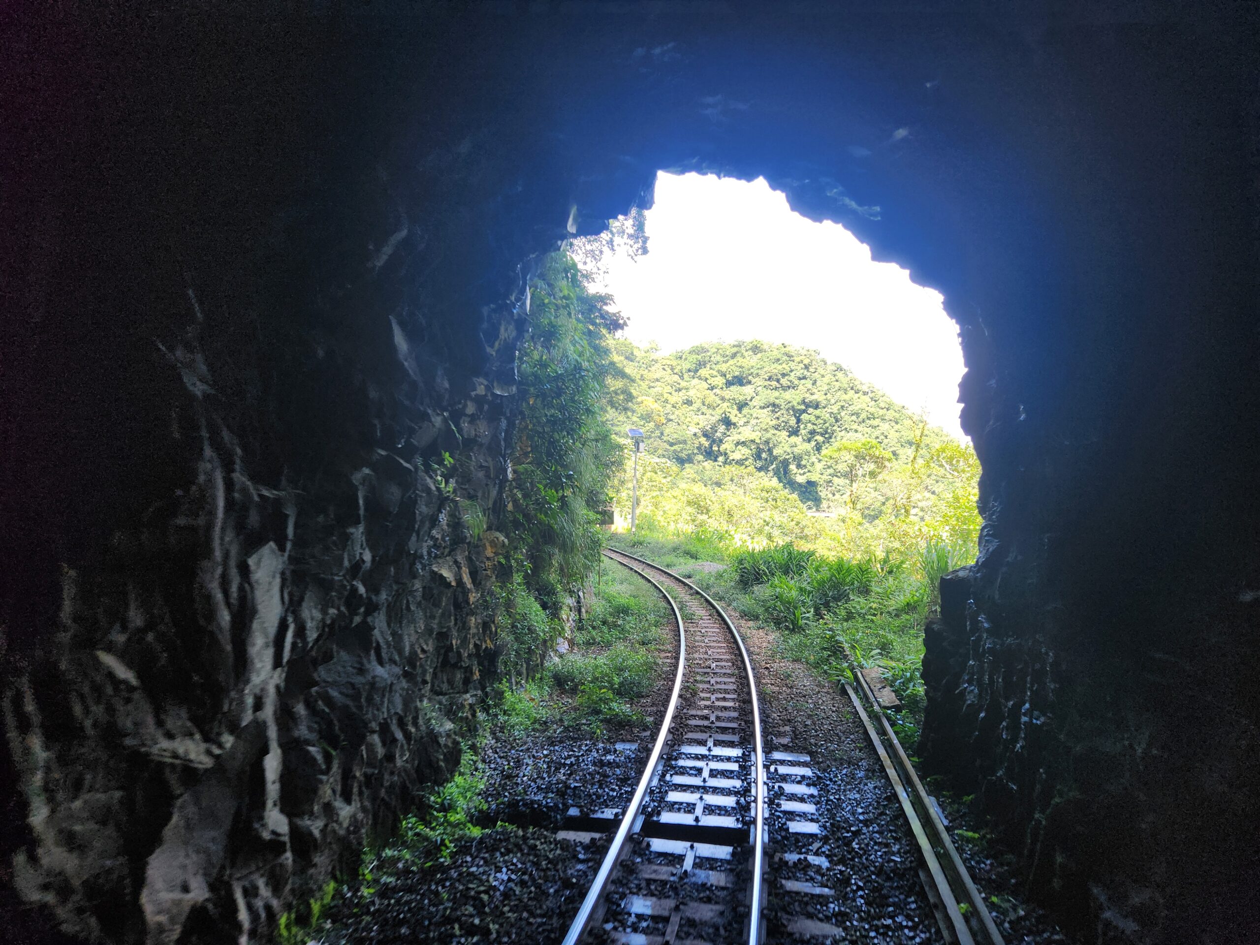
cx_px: 630
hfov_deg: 73.9
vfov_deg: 58.9
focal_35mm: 23
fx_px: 837
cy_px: 472
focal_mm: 5.4
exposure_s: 1/146
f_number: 1.8
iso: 25
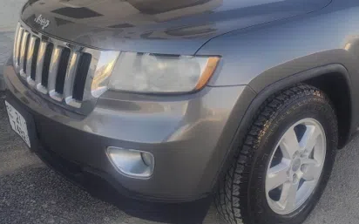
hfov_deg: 63.6
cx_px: 258
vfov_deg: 43.1
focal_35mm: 28
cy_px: 56
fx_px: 274
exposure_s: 1/292
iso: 50
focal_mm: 4.74
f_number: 1.79
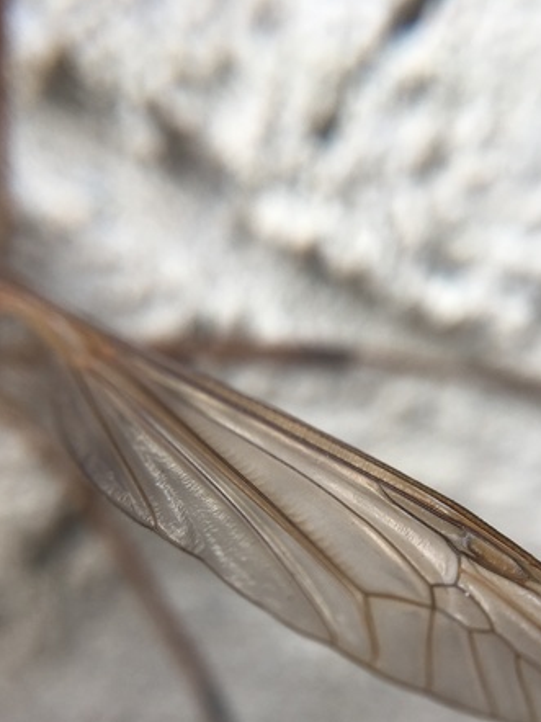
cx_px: 275
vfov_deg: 43.7
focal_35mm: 42
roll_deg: +2.7
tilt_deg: -34.8
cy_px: 521
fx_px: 876
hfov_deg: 34.3
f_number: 2.2
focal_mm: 4.15
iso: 25
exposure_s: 1/329
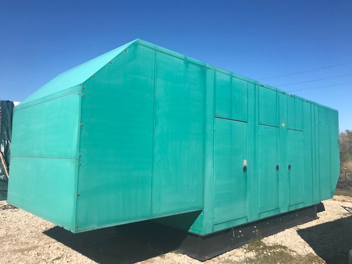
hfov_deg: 63.4
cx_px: 176
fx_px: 285
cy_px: 132
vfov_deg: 49.7
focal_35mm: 28
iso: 20
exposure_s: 1/3546
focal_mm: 3.99
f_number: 1.8
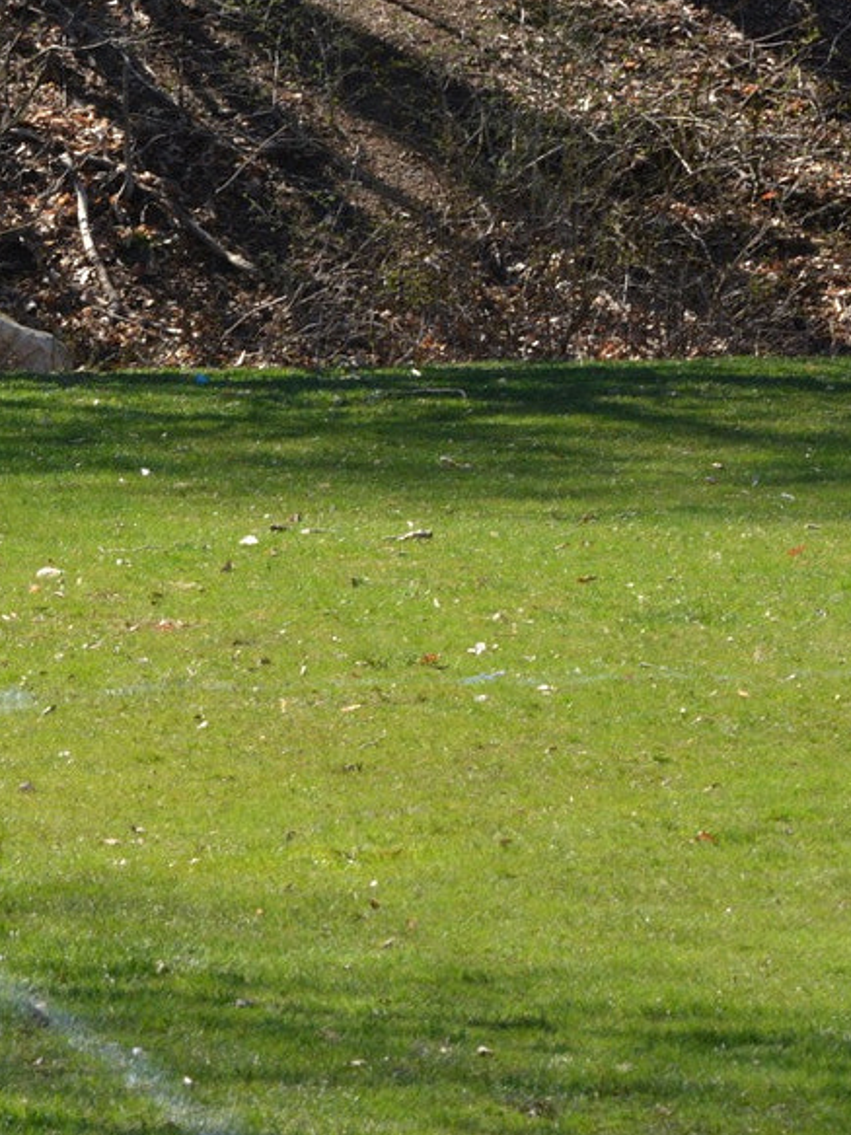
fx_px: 14723
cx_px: -185
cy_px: 349
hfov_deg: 3.3
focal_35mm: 449
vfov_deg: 4.4
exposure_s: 1/160
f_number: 20
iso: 1000
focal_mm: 170
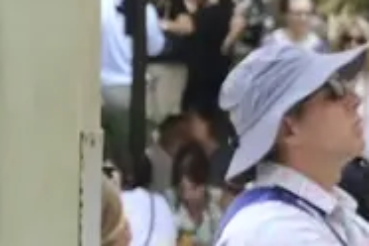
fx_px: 6611
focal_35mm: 645
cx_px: -589
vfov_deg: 2.1
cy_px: 278
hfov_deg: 3.2
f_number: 9
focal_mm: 67
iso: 1000
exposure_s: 1/250
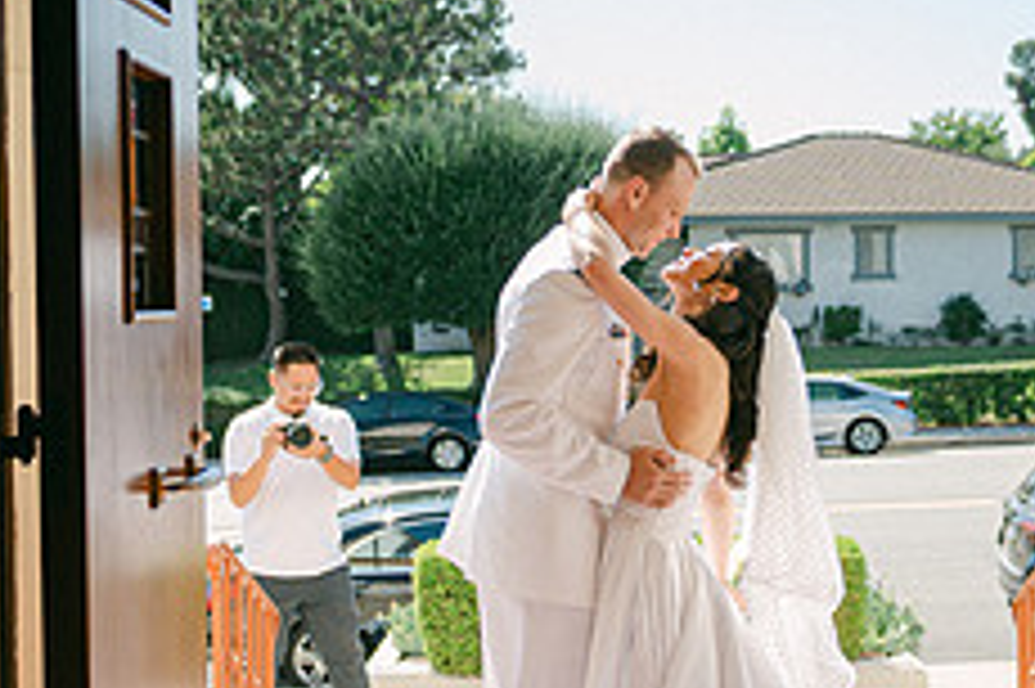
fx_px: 2097
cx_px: 688
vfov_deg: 18.6
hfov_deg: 27.6
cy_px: 369
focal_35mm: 73
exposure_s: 1/8000
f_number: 2.8
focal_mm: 28
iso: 1000
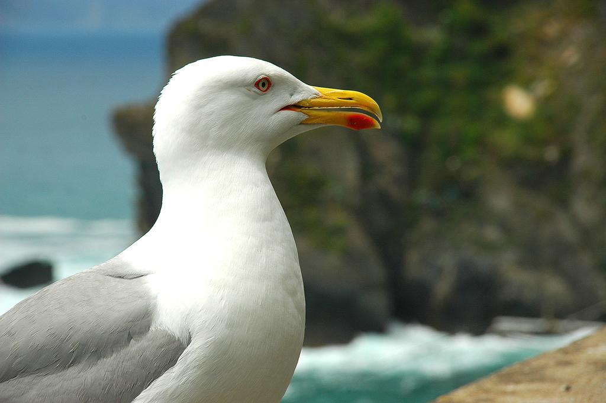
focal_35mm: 188
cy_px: 202
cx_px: 303
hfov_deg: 11.0
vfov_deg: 7.3
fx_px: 3154
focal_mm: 125
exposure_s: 1/640
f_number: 9
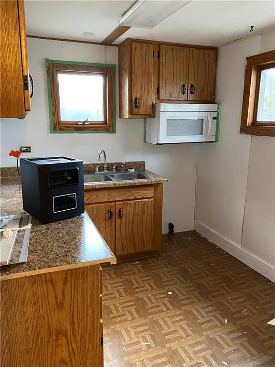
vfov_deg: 67.3
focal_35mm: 26
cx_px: 138
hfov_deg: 53.1
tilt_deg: -11.9
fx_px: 275
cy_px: 184
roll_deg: -0.8
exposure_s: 1/40
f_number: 1.8
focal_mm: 4.25
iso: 500
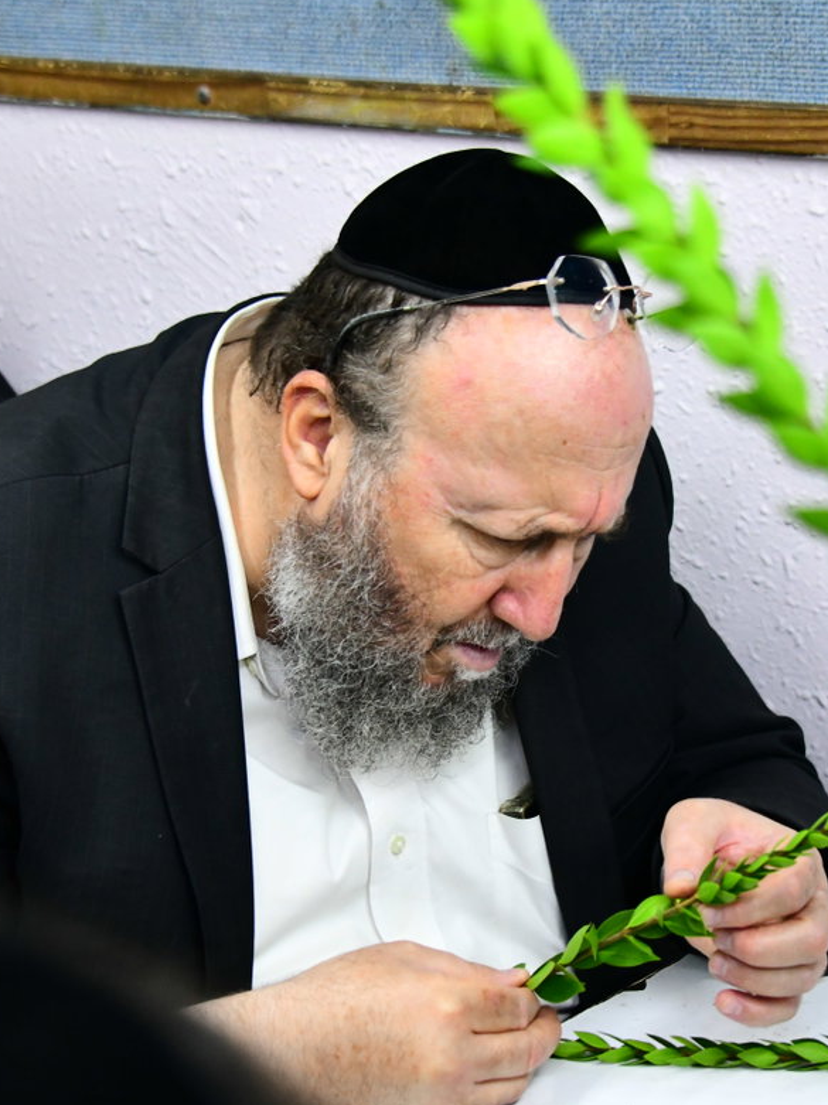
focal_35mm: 100
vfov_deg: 19.6
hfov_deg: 14.8
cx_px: 471
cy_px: 596
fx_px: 3192
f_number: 5
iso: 3200
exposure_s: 1/160
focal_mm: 58
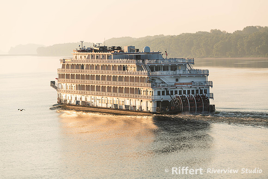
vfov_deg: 7.5
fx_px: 1358
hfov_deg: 11.3
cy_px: 90
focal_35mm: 182
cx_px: 134
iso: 64
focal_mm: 180
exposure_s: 1/160
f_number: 8
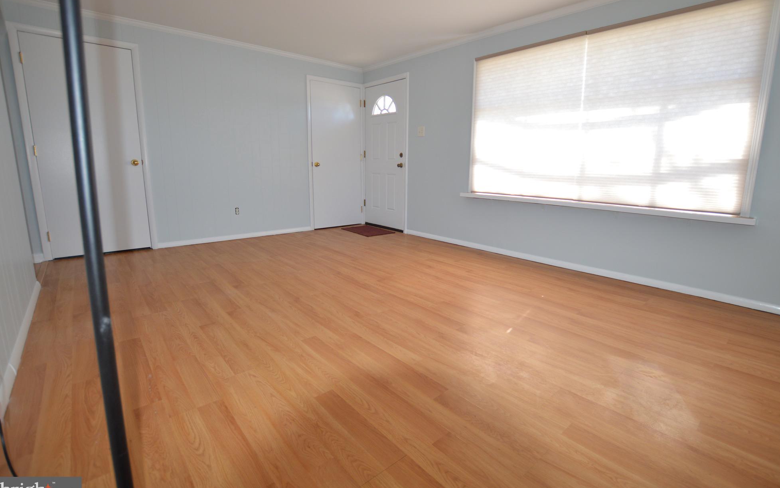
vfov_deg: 71.2
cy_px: 234
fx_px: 340
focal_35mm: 16
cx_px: 402
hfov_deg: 97.8
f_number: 4
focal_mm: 10
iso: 280
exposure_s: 1/125
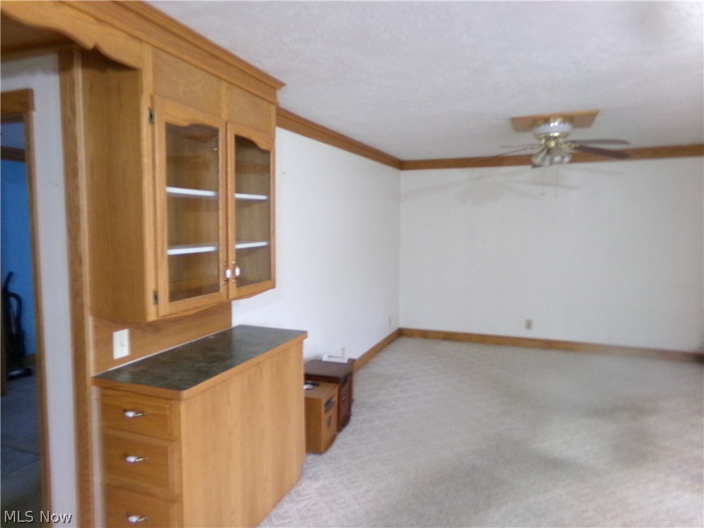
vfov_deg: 56.8
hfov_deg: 71.6
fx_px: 488
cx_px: 352
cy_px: 264
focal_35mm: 24
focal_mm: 4.3
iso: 800
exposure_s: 1/13
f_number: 3.7
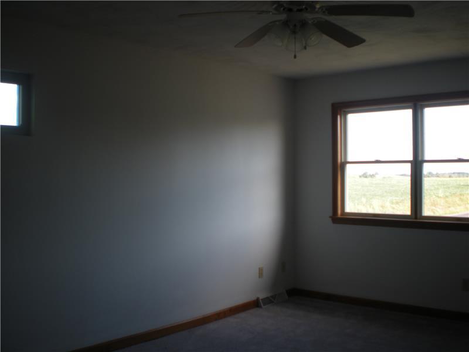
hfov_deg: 49.0
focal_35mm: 38
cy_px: 176
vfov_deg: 37.7
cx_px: 234
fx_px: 515
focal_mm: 6.3
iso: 64
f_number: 3.1
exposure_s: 1/64.5
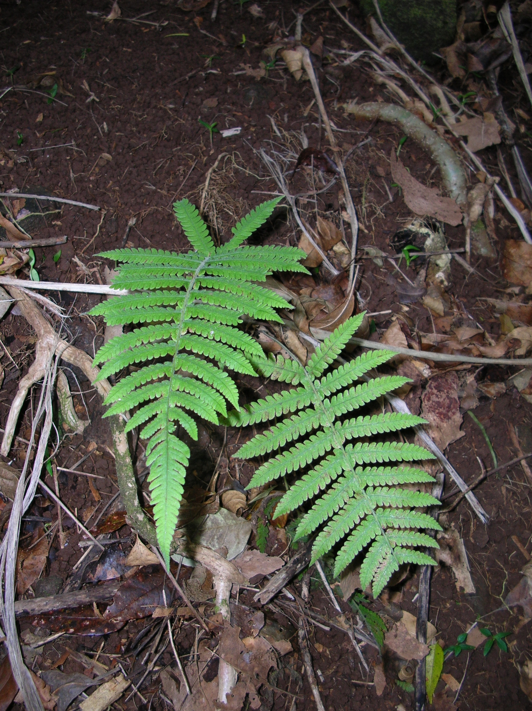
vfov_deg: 52.7
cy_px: 356
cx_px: 266
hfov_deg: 40.6
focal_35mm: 35
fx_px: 718
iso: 50
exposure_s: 1/60.1
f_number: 2.8
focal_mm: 5.8
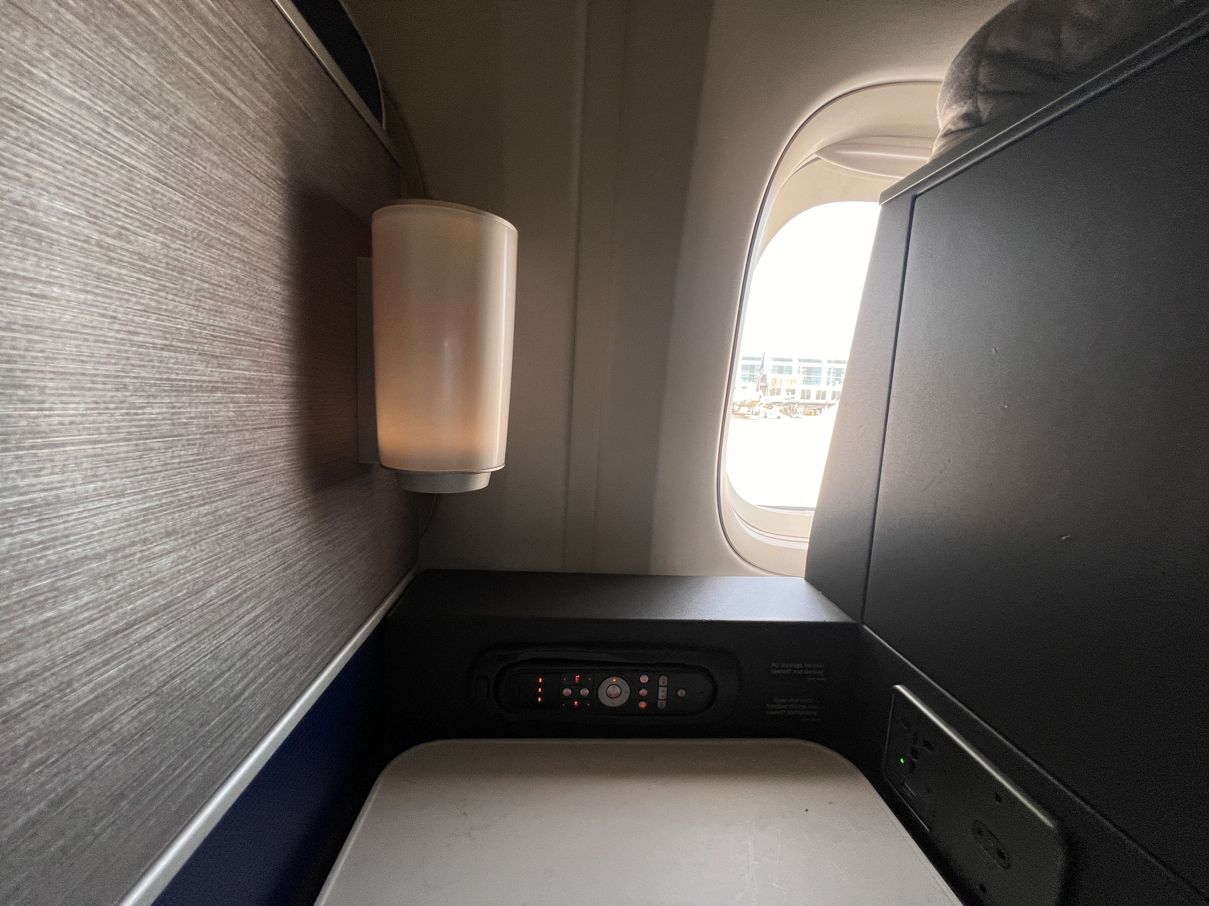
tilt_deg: -8.5
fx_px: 454
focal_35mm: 13
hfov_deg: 106.2
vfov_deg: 89.9
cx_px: 604
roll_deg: -4.1
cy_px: 453
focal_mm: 1.57
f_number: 1.8
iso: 80
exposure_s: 1/101
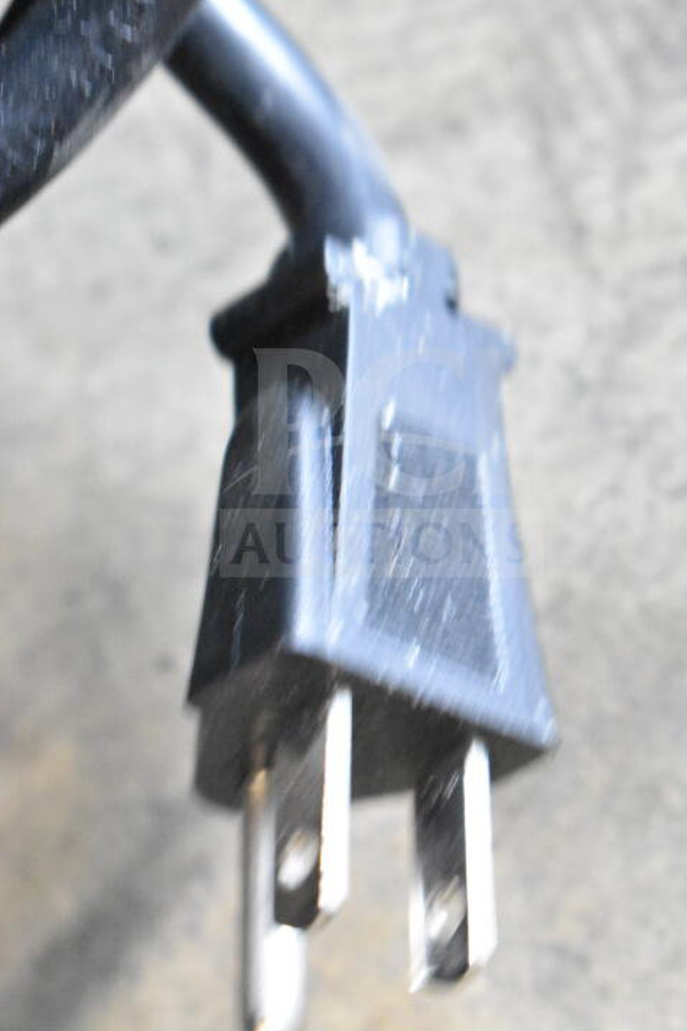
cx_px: 381
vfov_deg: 19.3
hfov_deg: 13.0
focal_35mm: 106
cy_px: 462
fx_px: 3024
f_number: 5.6
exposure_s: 1/100
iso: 10000
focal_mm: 55
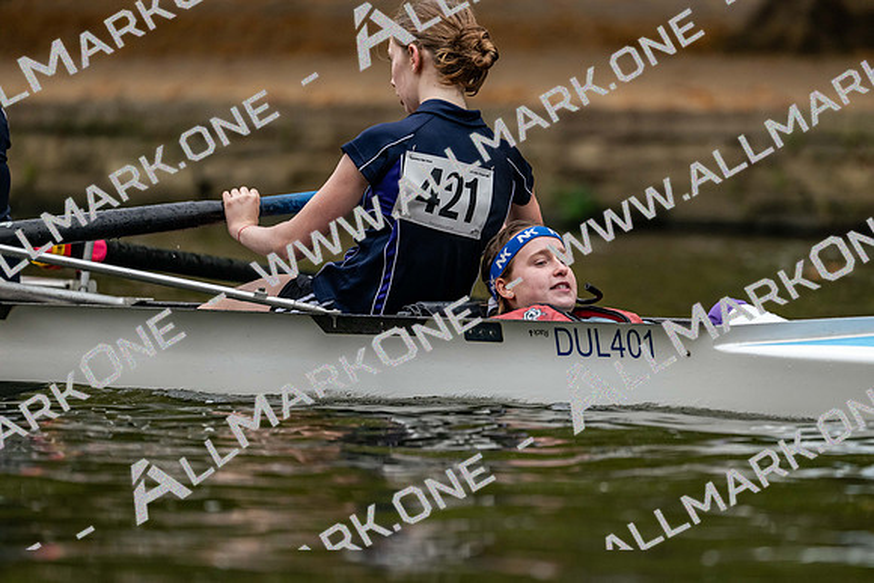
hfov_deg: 5.2
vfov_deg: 3.4
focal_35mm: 400
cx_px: 437
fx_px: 9713
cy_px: 292
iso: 1800
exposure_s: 1/2500
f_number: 4.5
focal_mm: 400
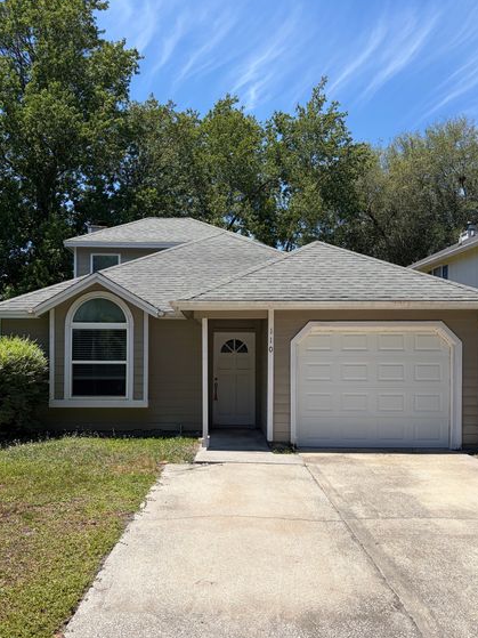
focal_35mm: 31
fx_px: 571
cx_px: 222
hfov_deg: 45.4
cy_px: 372
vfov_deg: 58.0
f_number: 1.6
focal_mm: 5.96
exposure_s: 1/4608
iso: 50
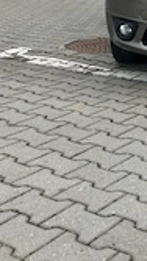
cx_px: 213
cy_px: 0
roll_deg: -1.1
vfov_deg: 27.3
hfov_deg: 15.4
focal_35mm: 73
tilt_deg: -4.7
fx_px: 506
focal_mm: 3.99
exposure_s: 1/522
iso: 32
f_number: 1.8
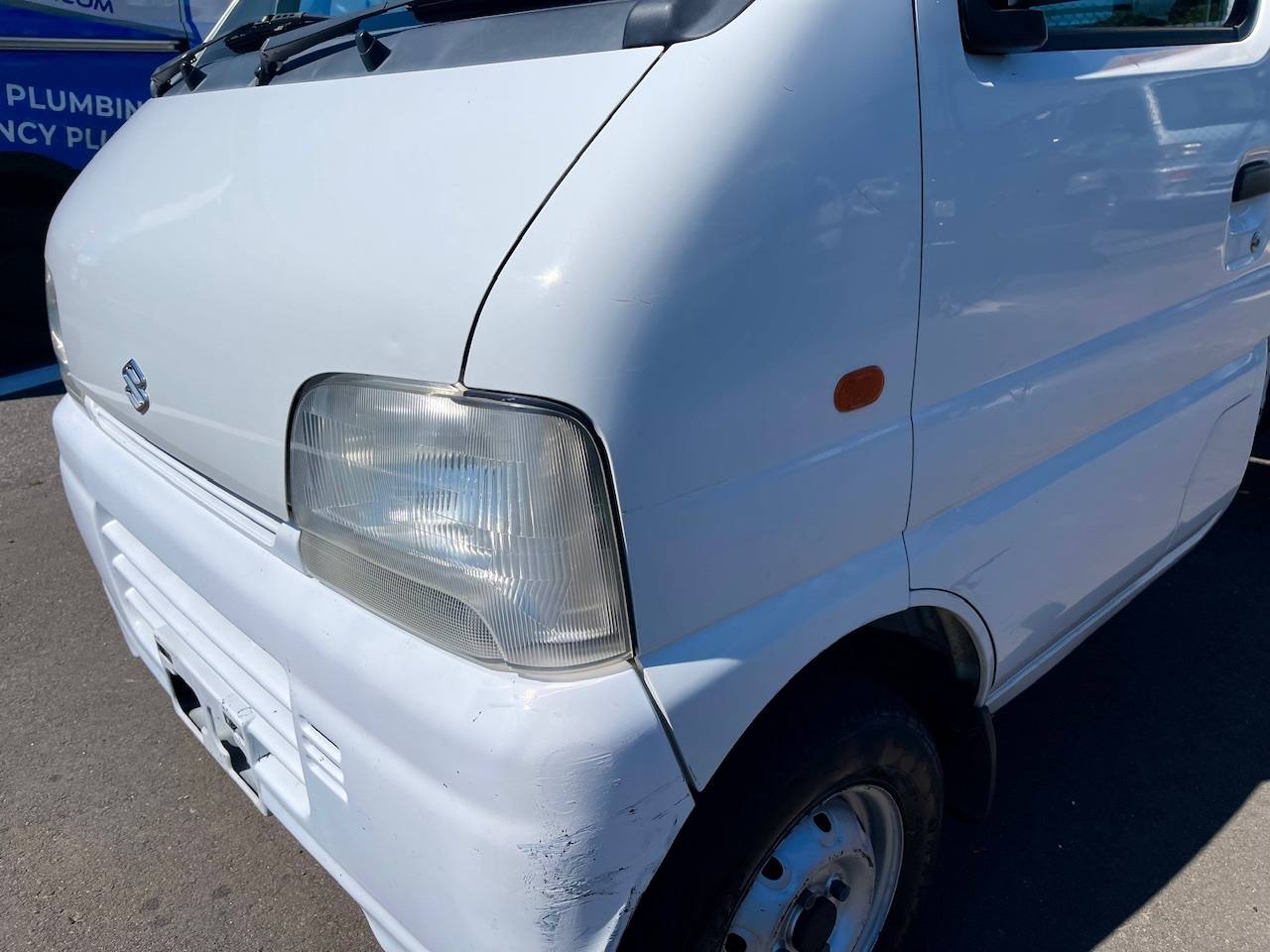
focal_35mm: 25
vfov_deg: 54.9
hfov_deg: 69.4
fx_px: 917
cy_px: 476
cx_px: 635
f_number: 1.6
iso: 32
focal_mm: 5.1
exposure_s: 1/9174
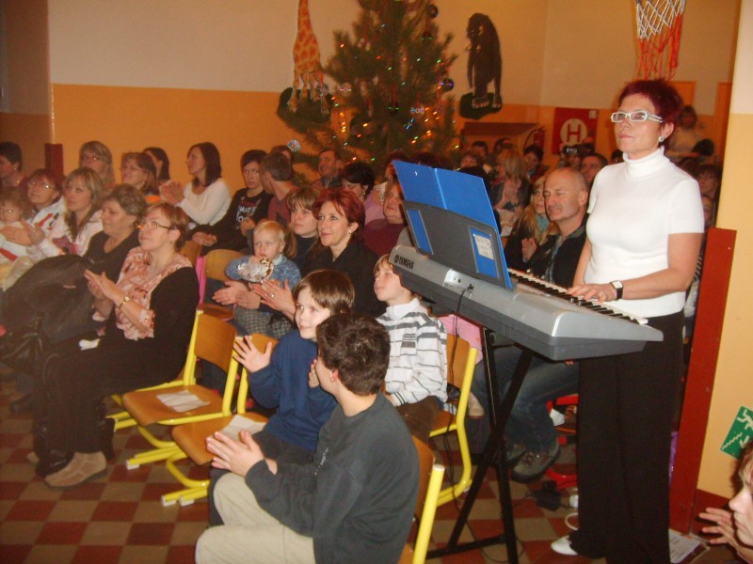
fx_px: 761
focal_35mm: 35
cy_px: 282
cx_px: 376
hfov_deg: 52.6
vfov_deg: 40.7
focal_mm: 5.8
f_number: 2.8
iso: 226
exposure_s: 1/45
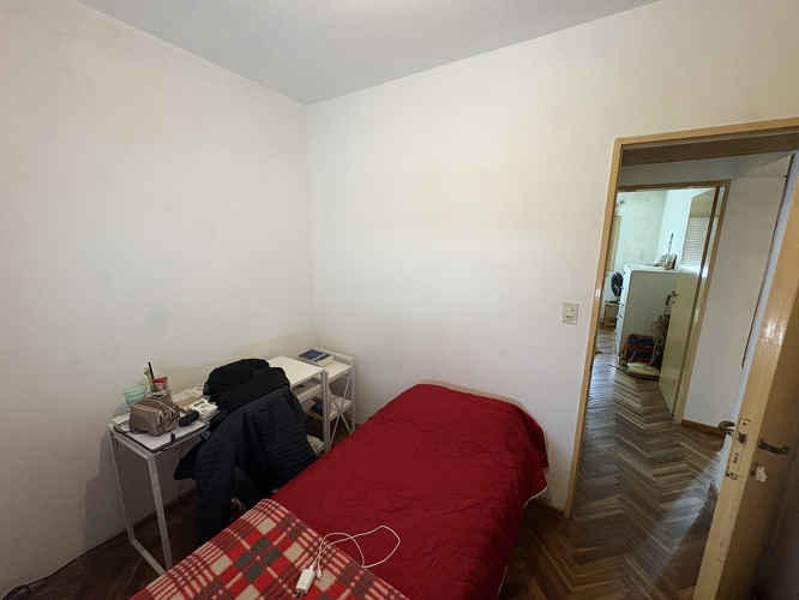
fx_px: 323
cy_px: 300
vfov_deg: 85.7
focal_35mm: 14
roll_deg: -0.1
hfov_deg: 102.0
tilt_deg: -11.2
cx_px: 400
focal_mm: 2.22
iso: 400
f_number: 2.2
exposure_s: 1/50
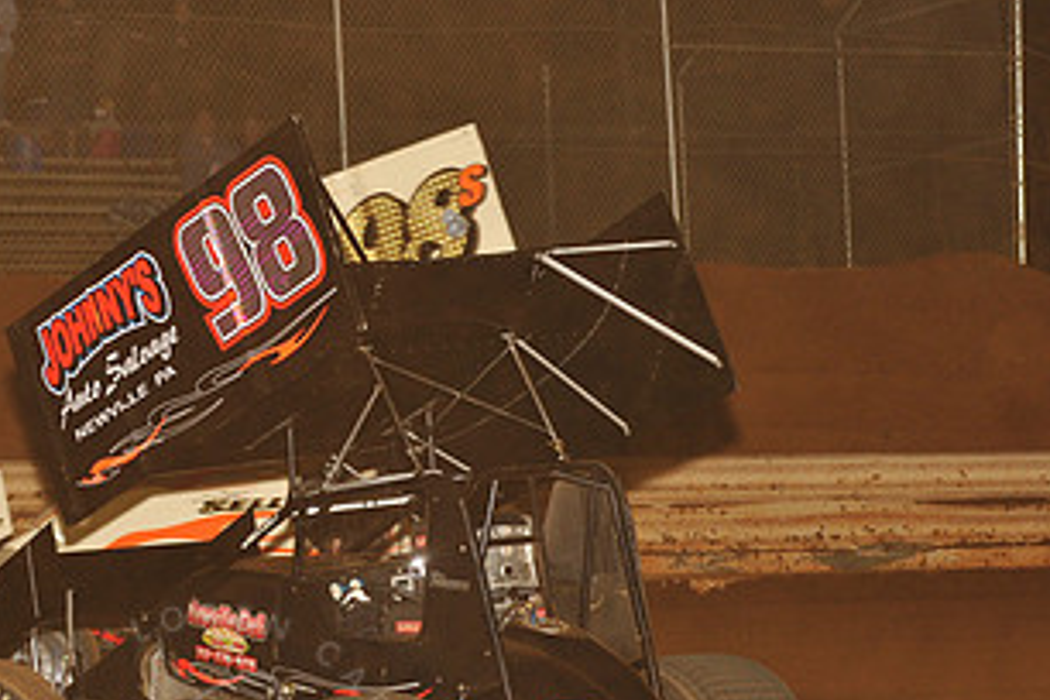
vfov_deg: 8.4
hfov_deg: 12.5
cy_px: 494
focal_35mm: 163
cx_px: 209
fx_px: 4754
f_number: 7.1
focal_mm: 86
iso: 800
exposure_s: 1/250
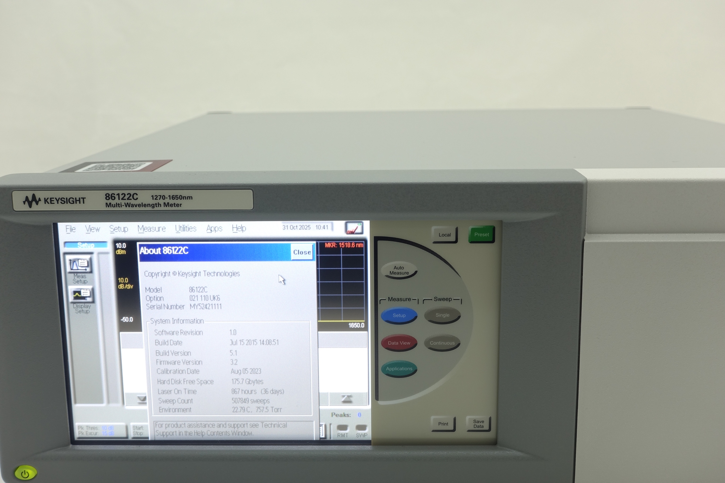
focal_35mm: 45
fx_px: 906
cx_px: 362
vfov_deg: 29.9
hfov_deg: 43.6
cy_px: 242
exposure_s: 1/10
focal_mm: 16.39
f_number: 5
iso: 80
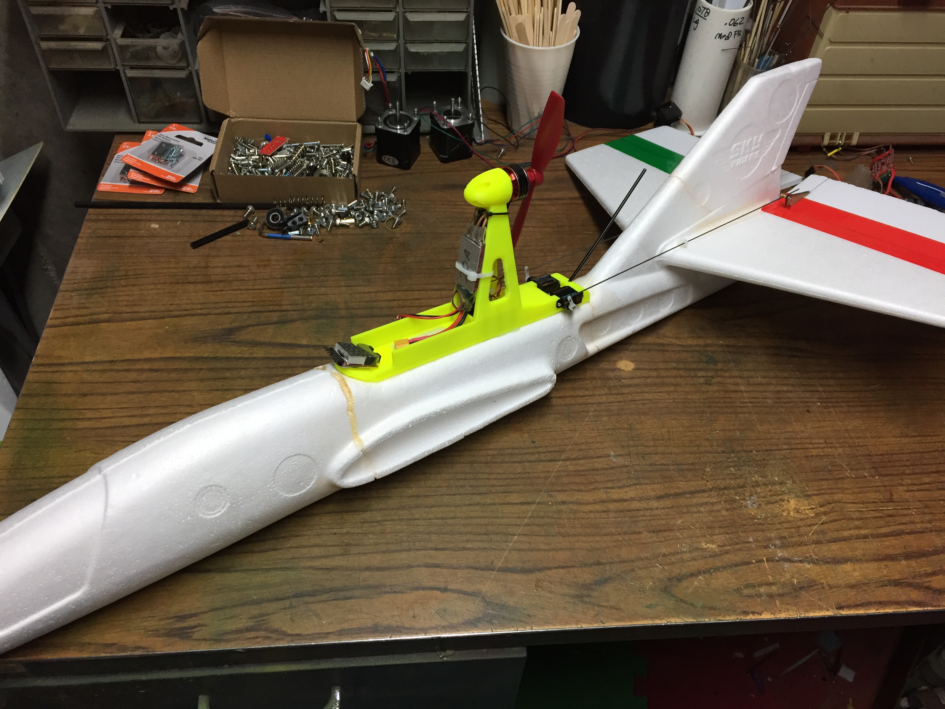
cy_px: 354
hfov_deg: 61.7
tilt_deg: -49.6
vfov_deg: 48.2
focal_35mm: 29
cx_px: 472
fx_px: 792
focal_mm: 4.15
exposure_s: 1/30
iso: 40
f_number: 2.2
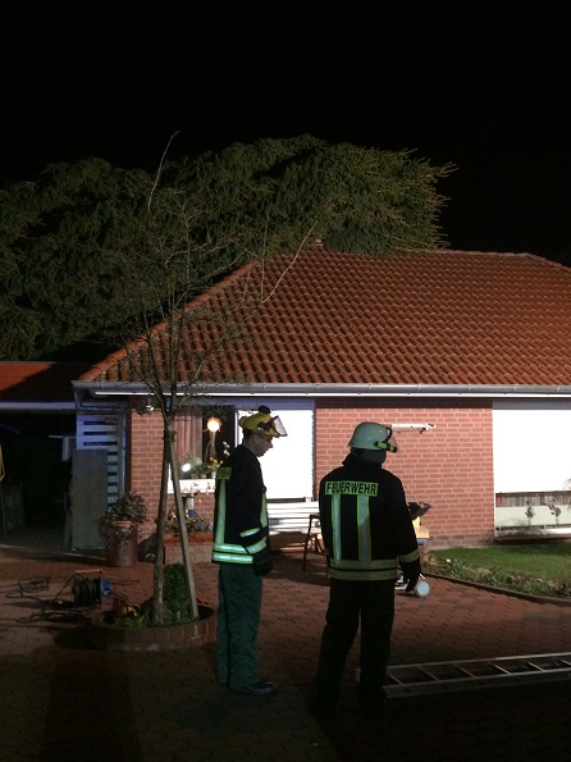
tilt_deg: +1.9
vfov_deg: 47.9
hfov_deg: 36.6
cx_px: 355
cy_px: 382
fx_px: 858
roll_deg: +1.3
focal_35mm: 39
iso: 320
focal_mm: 4.15
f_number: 2.2
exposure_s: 1/17
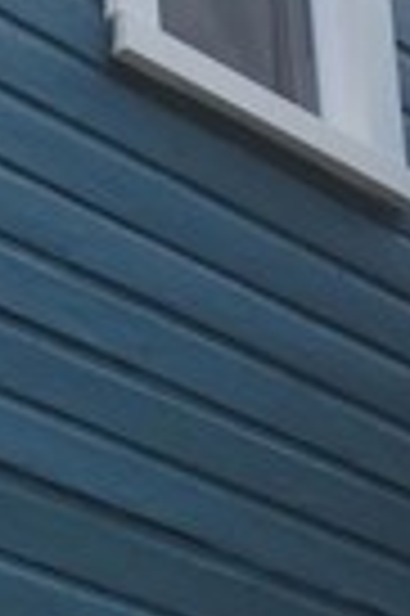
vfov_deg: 9.4
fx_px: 3733
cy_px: 616
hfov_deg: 6.2
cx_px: -306
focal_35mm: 218
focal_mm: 5.9
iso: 25
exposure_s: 1/236
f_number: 2
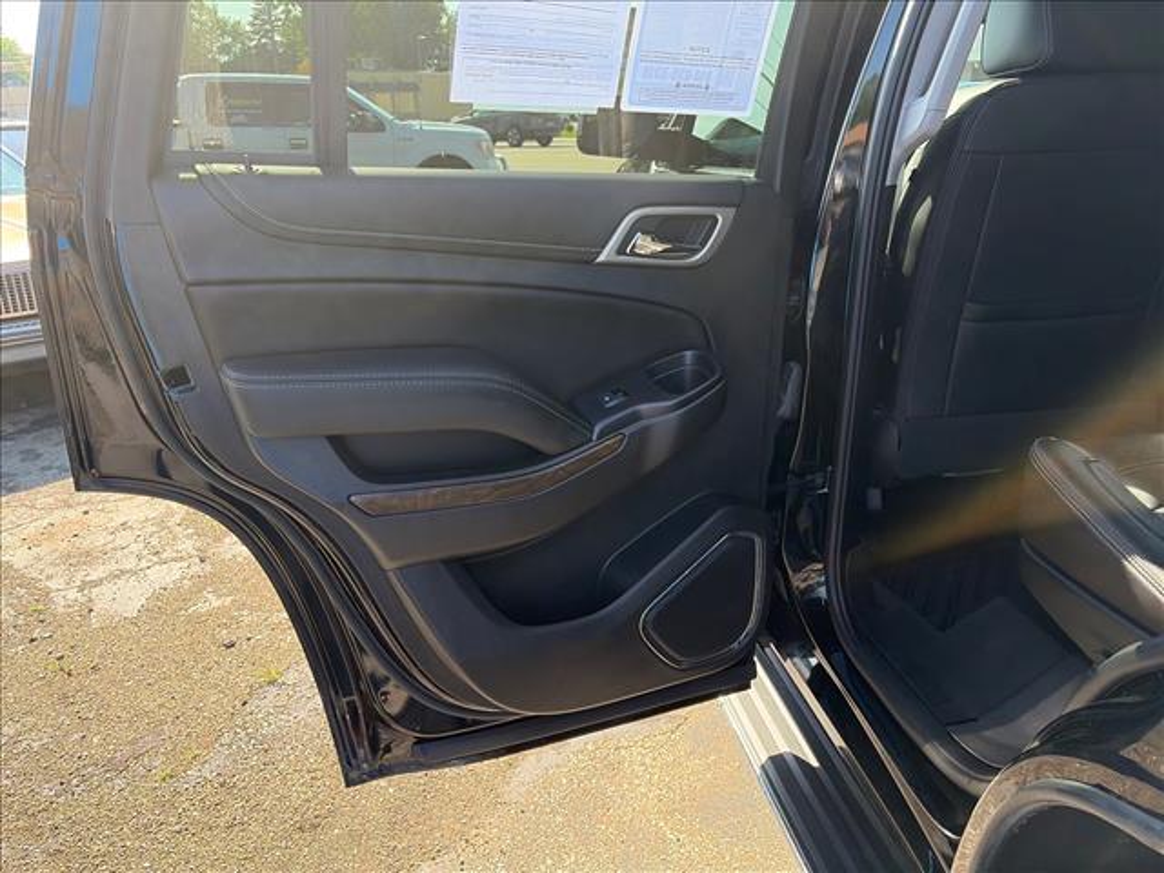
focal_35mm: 26
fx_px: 874
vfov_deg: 53.1
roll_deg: +2.2
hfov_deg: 67.3
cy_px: 436
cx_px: 582
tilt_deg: -19.9
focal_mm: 5.96
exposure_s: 1/456
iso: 64
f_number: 1.6
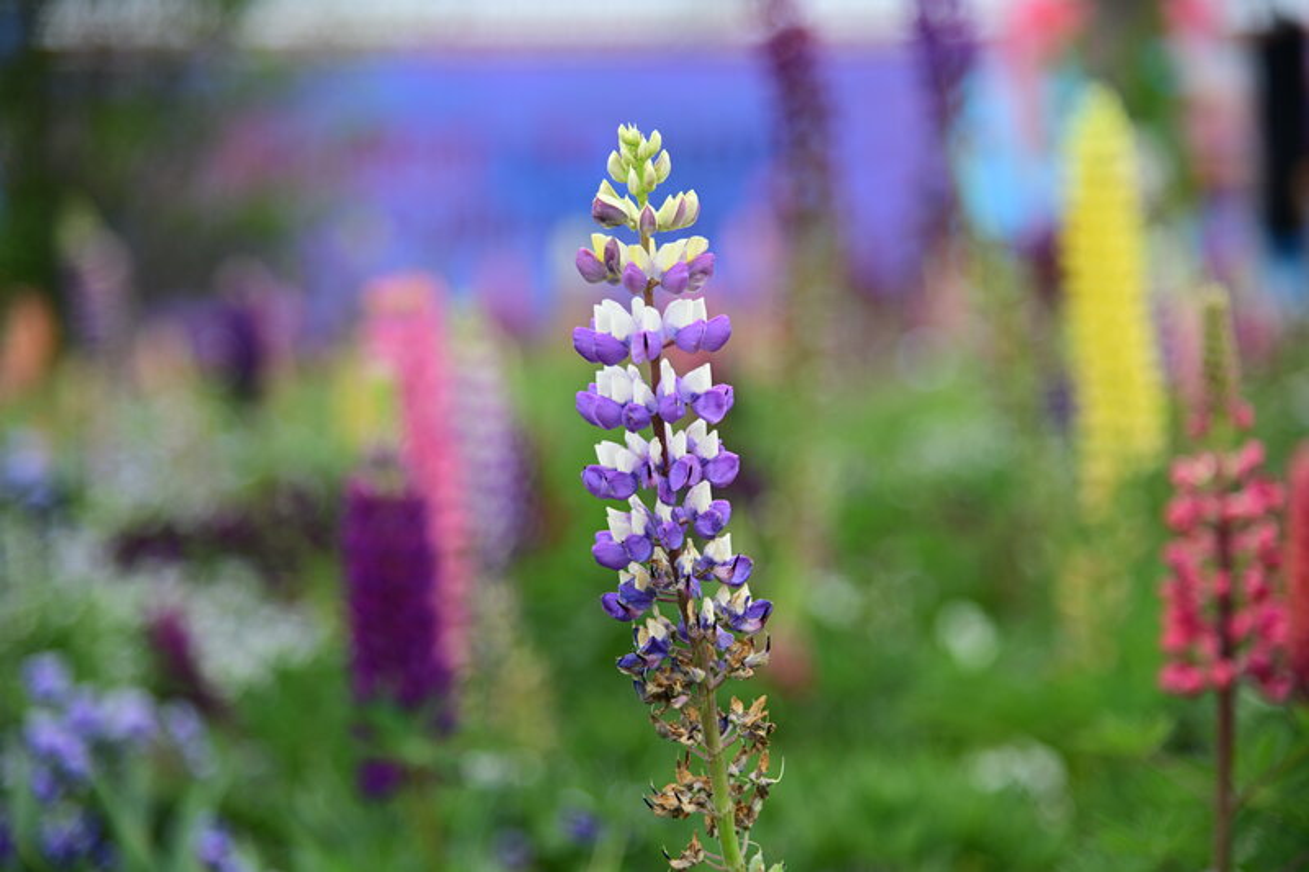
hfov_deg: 19.5
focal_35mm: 105
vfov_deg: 13.0
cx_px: 654
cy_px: 436
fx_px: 3817
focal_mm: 105
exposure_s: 1/800
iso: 200
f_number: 4
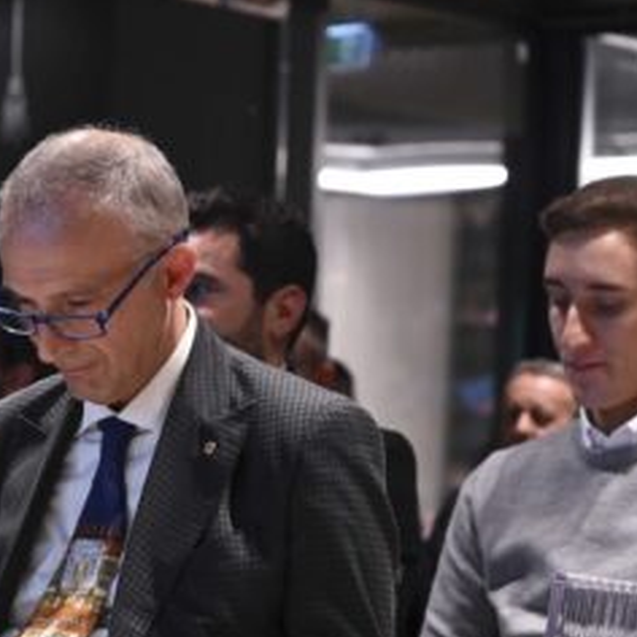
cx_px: -8
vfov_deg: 10.7
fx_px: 3394
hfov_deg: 10.6
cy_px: 547
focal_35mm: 163
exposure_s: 1/100
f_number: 4
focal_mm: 65
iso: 4000
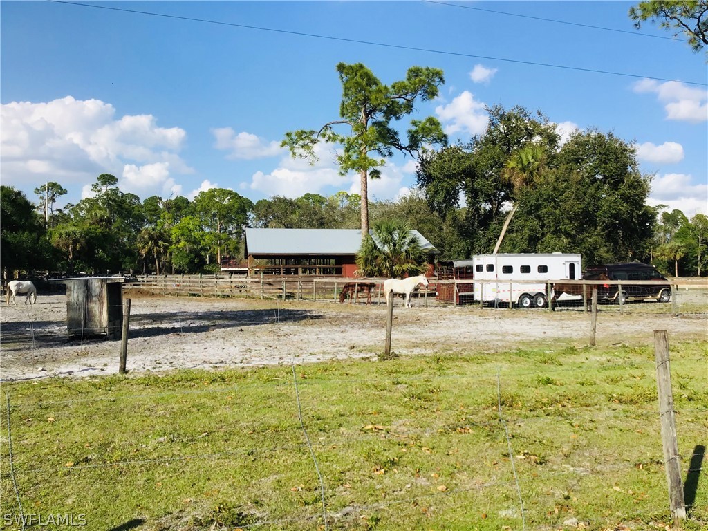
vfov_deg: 45.4
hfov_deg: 58.4
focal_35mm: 31
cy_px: 266
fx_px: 634
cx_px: 354
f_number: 2.4
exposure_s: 1/1381
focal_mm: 3.3
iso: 25
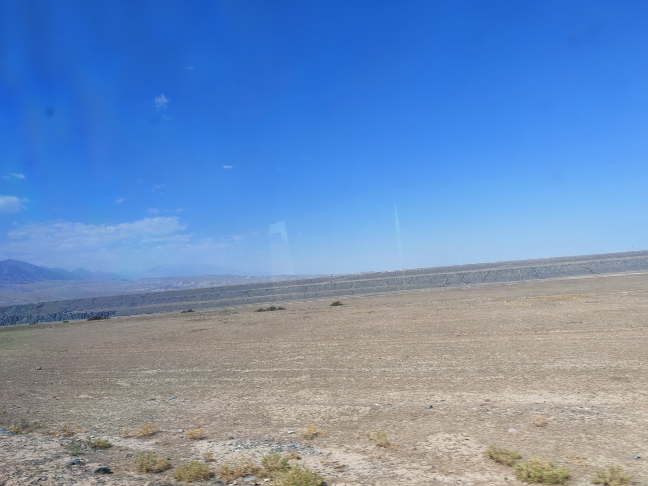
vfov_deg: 51.4
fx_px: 505
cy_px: 243
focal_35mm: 27
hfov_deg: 65.3
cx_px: 324
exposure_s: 1/530
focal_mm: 5.52
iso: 50
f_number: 1.95
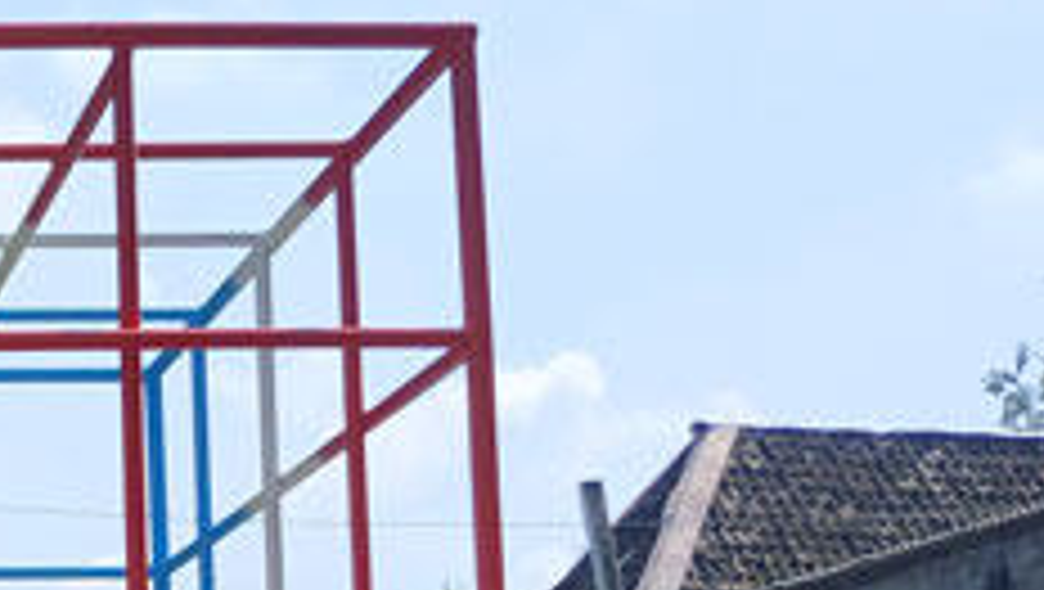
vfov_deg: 16.1
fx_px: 1995
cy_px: 734
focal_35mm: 72
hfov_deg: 26.4
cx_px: -171
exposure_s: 1/3779
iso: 250
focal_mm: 3.94
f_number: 1.9
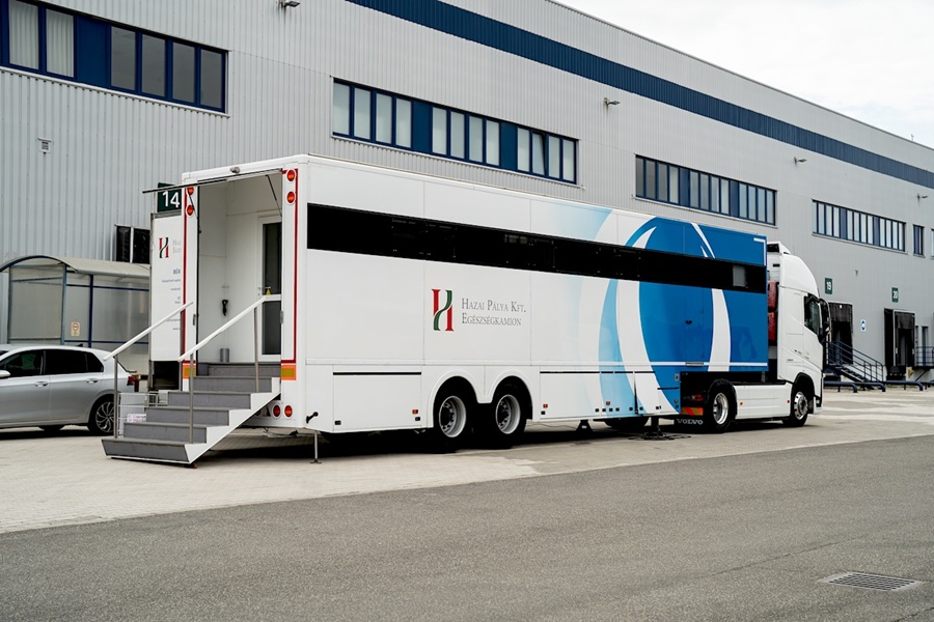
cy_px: 311
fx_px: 1297
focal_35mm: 50
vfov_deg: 27.0
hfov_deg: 39.6
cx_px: 467
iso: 320
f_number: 4
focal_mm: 50
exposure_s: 1/320
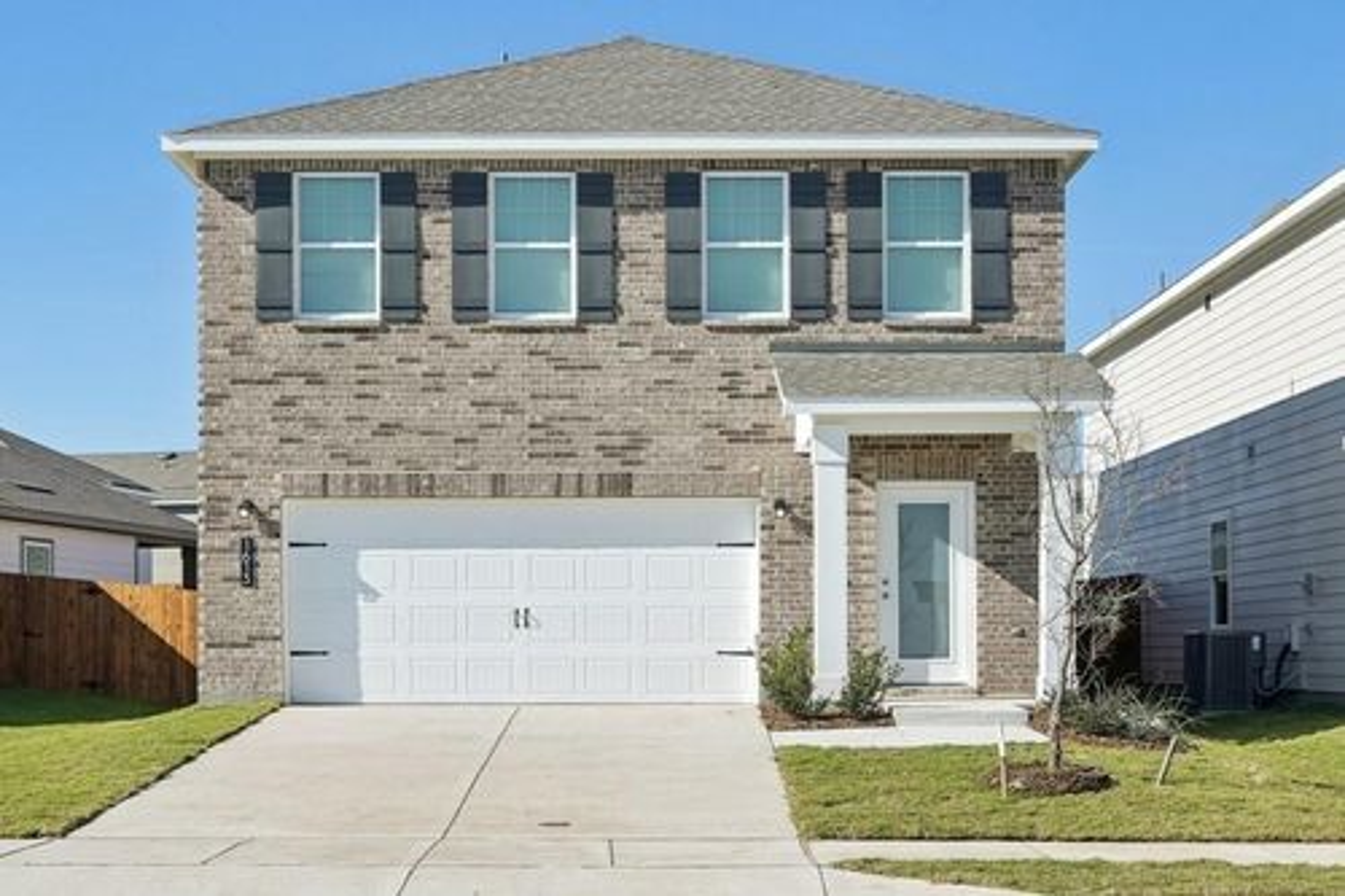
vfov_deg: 43.6
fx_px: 1120
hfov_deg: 61.9
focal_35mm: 30
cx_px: 672
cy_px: 448
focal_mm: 30
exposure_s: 1/250
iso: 50
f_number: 8
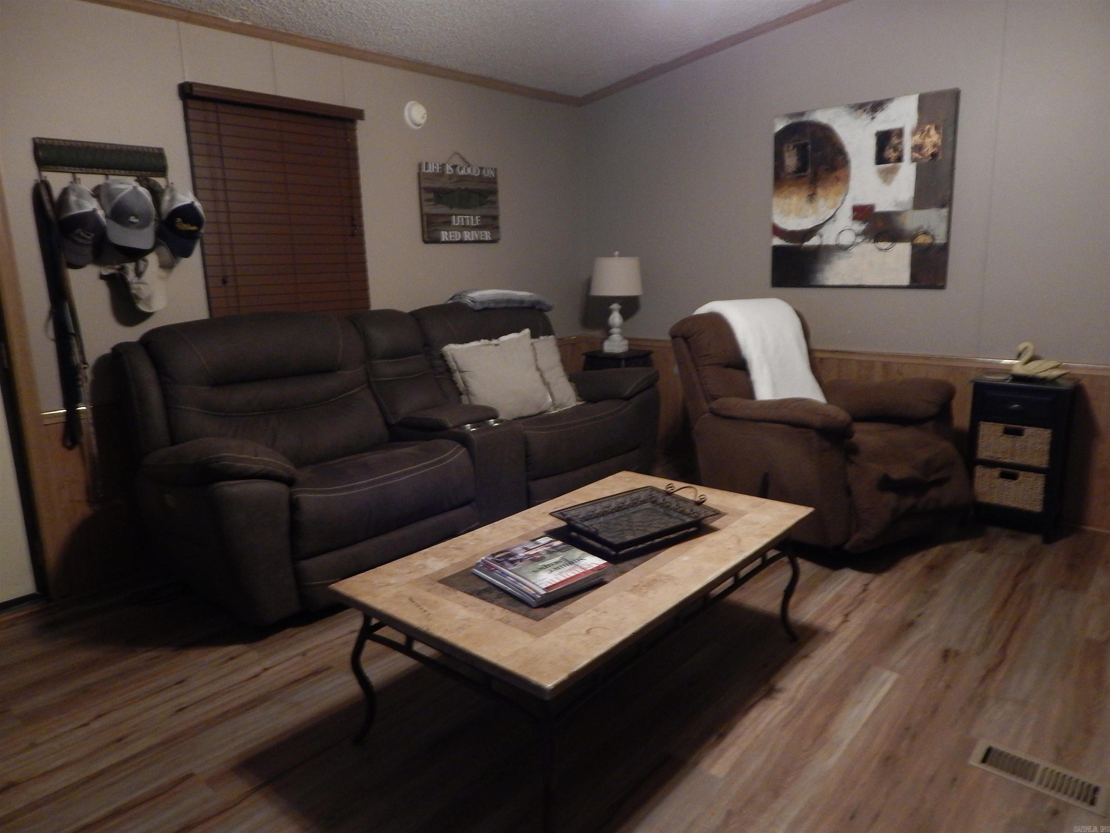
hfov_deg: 76.4
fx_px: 705
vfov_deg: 61.1
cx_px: 555
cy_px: 416
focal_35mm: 22
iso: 400
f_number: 3
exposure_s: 1/15
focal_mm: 4
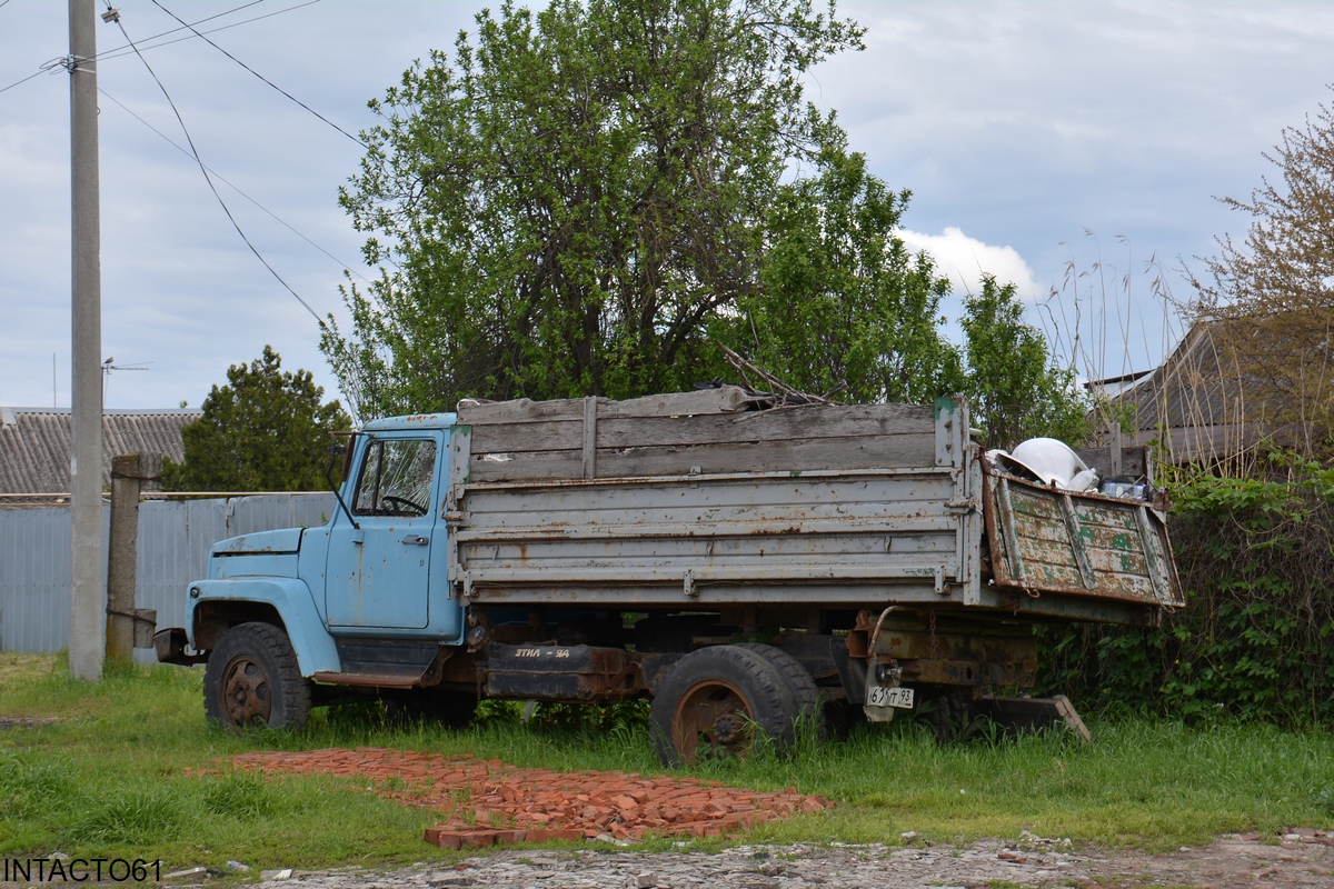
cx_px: 667
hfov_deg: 35.1
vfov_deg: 23.8
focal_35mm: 57
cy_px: 444
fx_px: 2112
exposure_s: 1/250
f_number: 8
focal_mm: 38
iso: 125
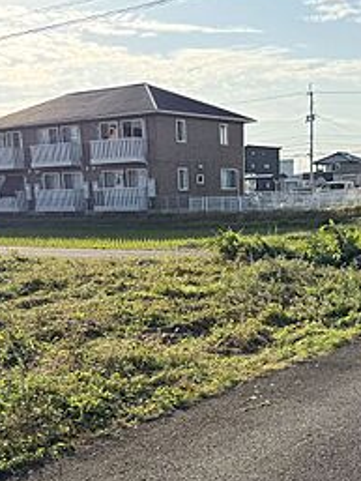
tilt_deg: -14.5
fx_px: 778
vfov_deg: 33.1
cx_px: 209
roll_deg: +2.0
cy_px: 401
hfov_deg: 26.1
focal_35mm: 56
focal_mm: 6.76
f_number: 1.78
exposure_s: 1/2331
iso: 80
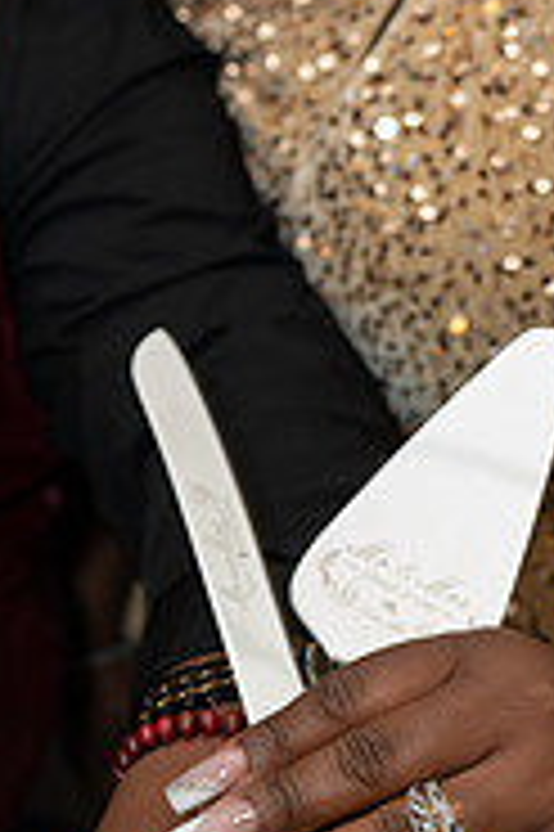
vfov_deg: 22.6
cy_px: 292
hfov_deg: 14.9
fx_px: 2081
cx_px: -14
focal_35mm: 90
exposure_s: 1/25
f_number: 4
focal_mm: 37
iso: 640
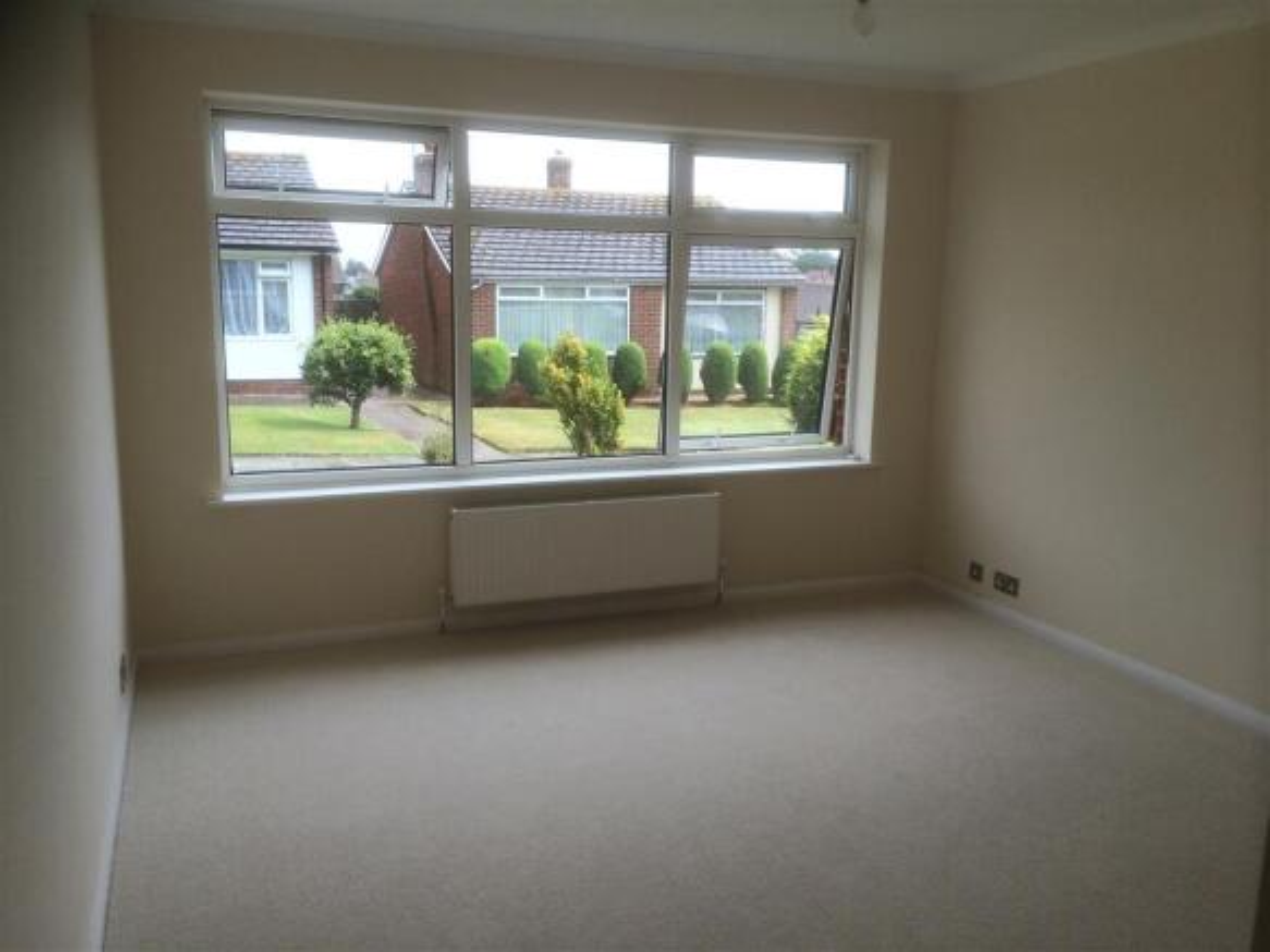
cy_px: 476
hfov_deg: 60.0
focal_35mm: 30
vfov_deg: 46.8
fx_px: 1100
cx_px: 635
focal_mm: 4.12
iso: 32
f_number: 2.2
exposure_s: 1/612
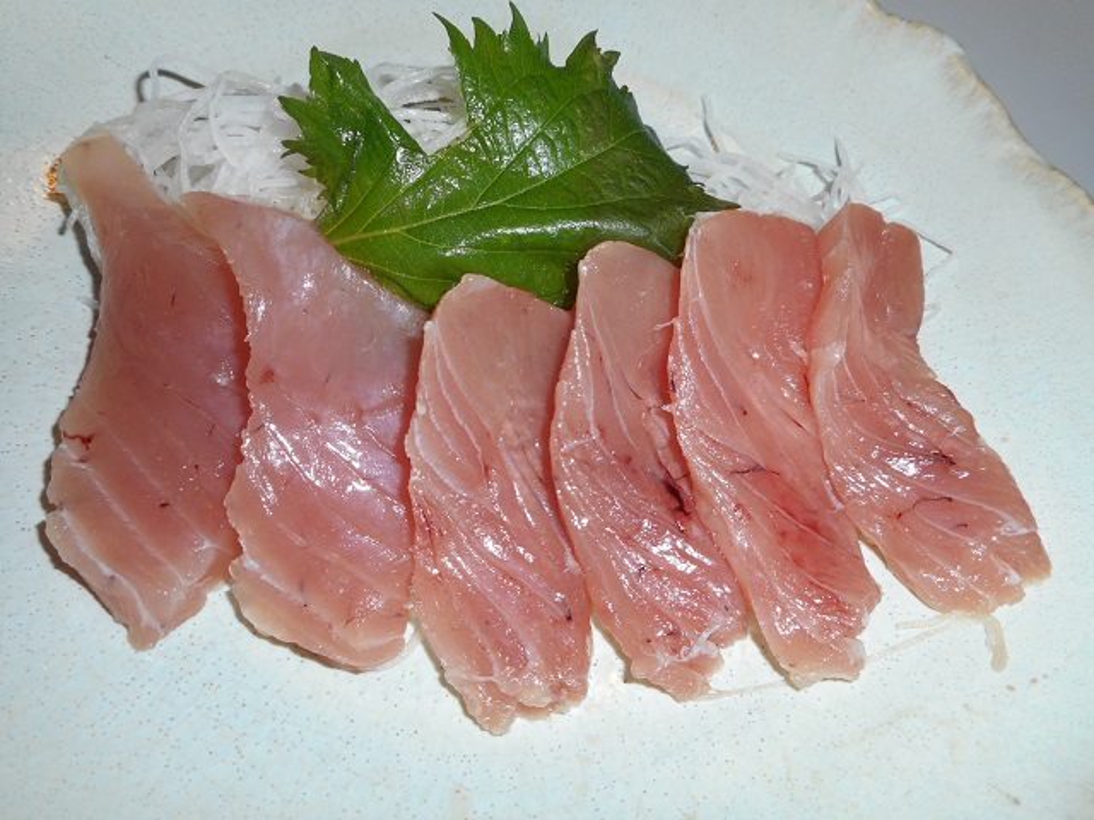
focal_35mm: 25
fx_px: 790
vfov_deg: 54.9
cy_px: 410
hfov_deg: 69.4
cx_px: 547
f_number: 10.5
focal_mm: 4.5
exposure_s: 1/25
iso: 80
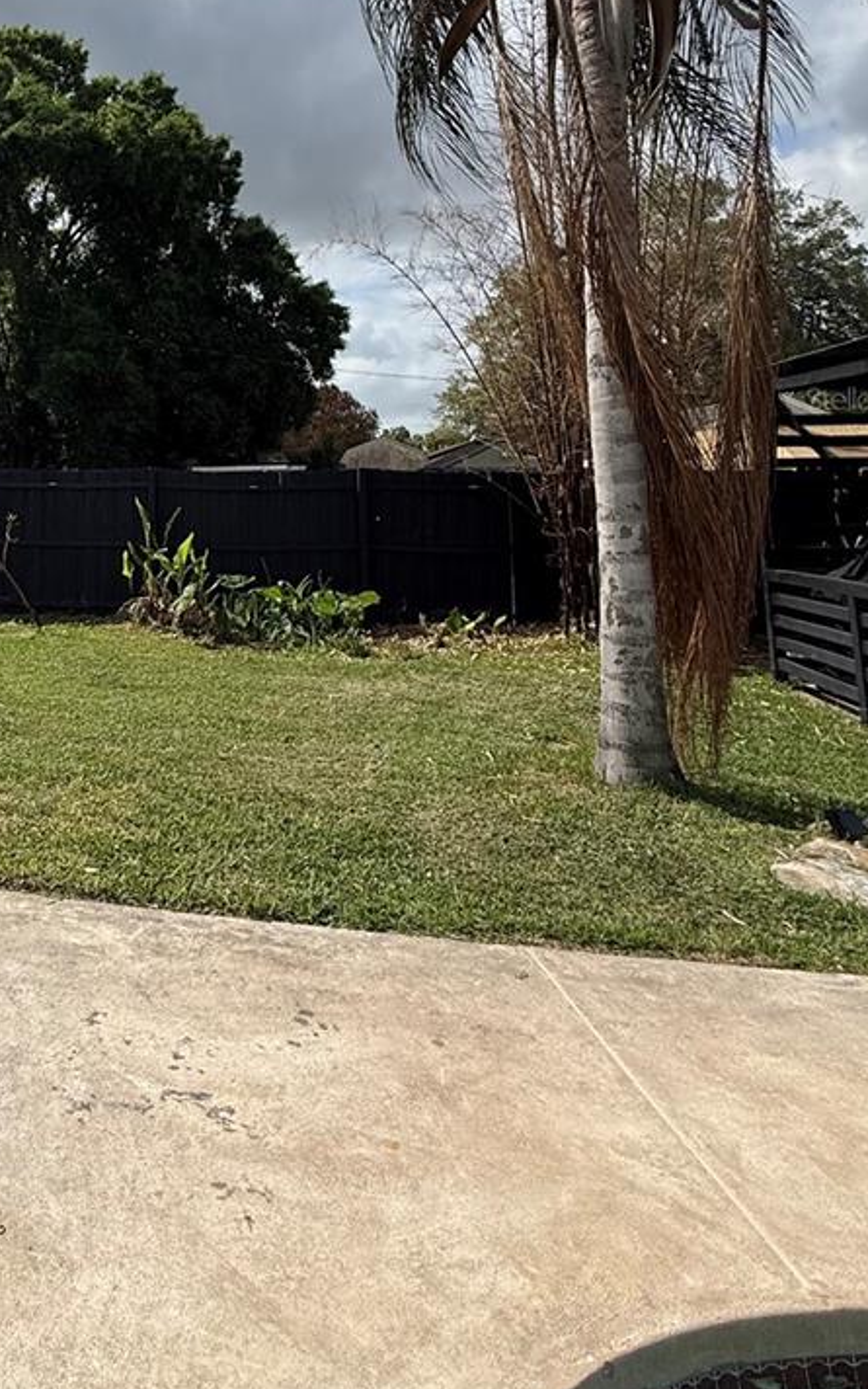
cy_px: 398
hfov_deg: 44.3
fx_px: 946
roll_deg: -0.3
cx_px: 66
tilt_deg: +6.6
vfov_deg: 69.1
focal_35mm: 25
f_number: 2.2
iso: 64
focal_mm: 2.22
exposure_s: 1/3125
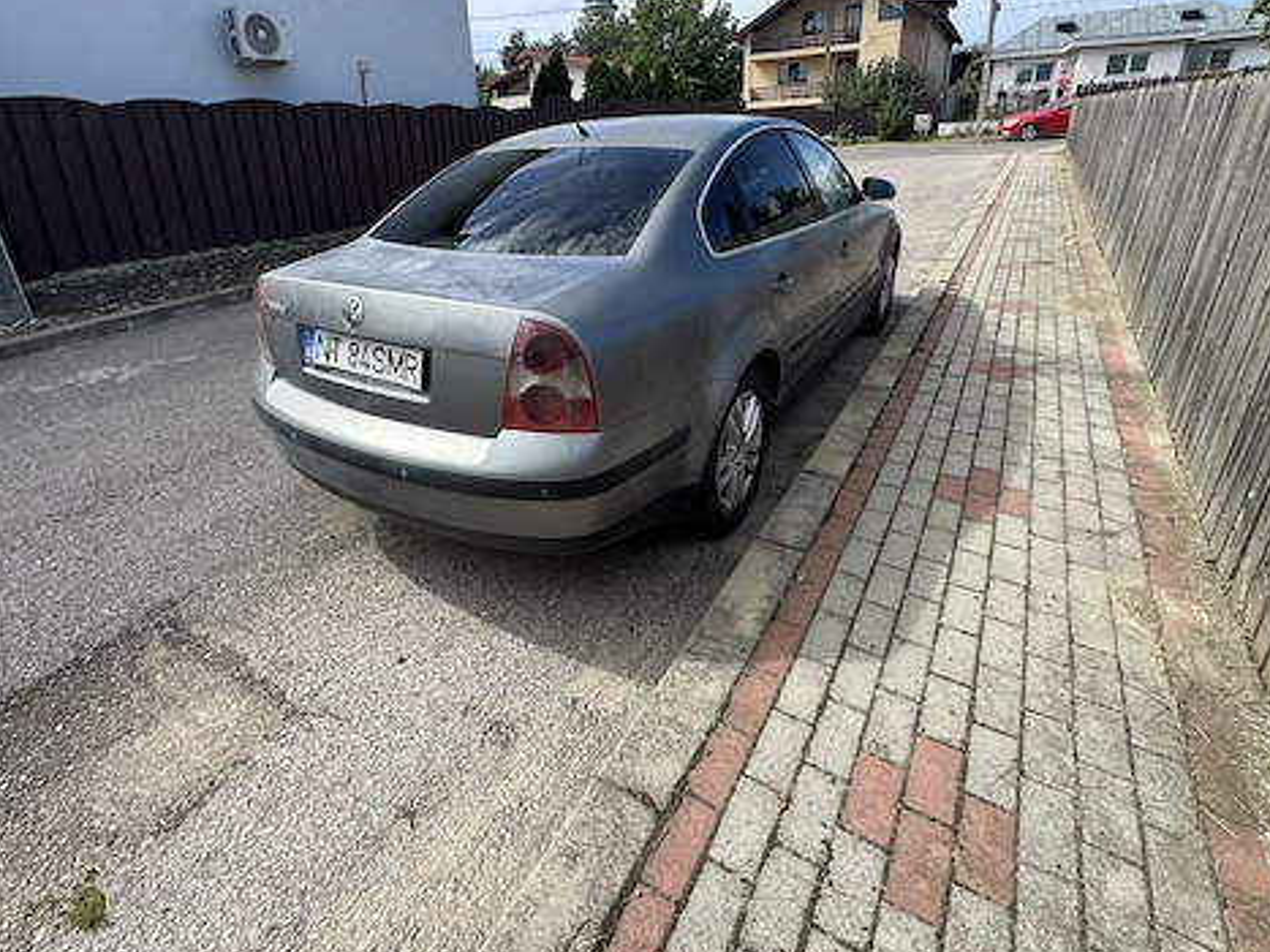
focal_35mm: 18
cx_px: 593
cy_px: 384
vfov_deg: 70.9
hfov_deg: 87.6
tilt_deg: -19.8
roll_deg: +2.8
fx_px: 660
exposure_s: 1/720
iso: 40
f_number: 2.2
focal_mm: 2.22
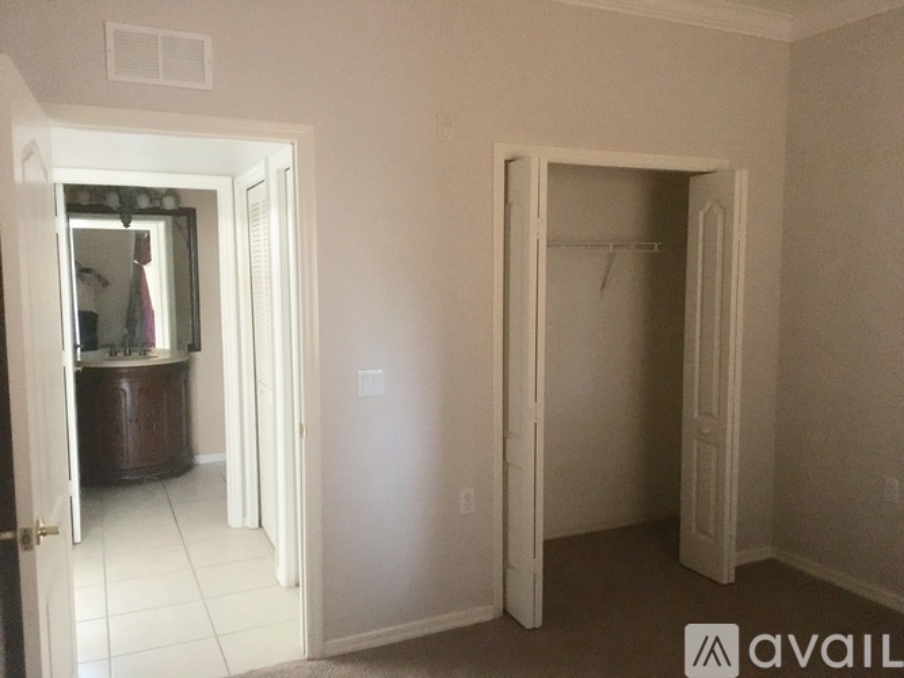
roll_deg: +0.6
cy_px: 339
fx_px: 757
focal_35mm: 29
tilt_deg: -5.4
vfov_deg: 48.2
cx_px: 452
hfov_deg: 61.7
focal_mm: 4.15
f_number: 2.2
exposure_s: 1/15
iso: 320
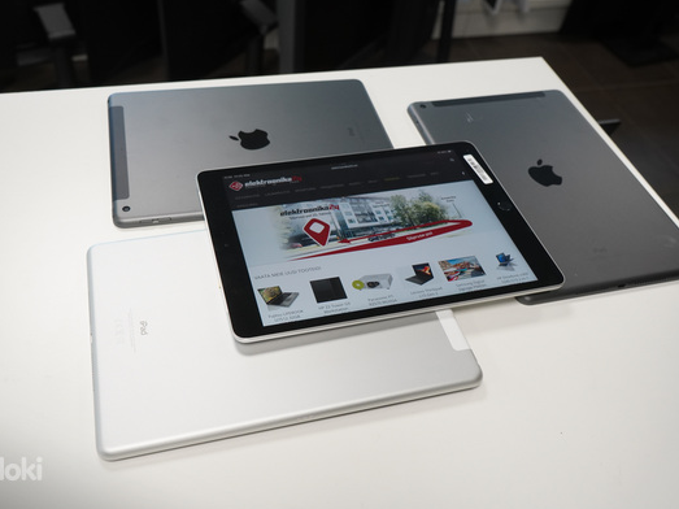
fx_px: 628
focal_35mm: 32
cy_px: 254
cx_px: 302
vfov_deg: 44.1
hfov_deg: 56.7
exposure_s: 1/125
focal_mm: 29
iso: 2000
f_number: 7.1
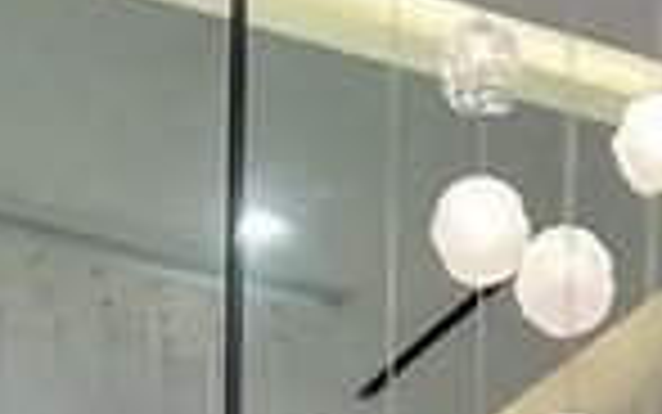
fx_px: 2888
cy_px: 1217
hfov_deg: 12.9
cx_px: 630
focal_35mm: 160
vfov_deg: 7.3
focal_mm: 5.7
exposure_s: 1/120
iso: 125
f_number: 1.5
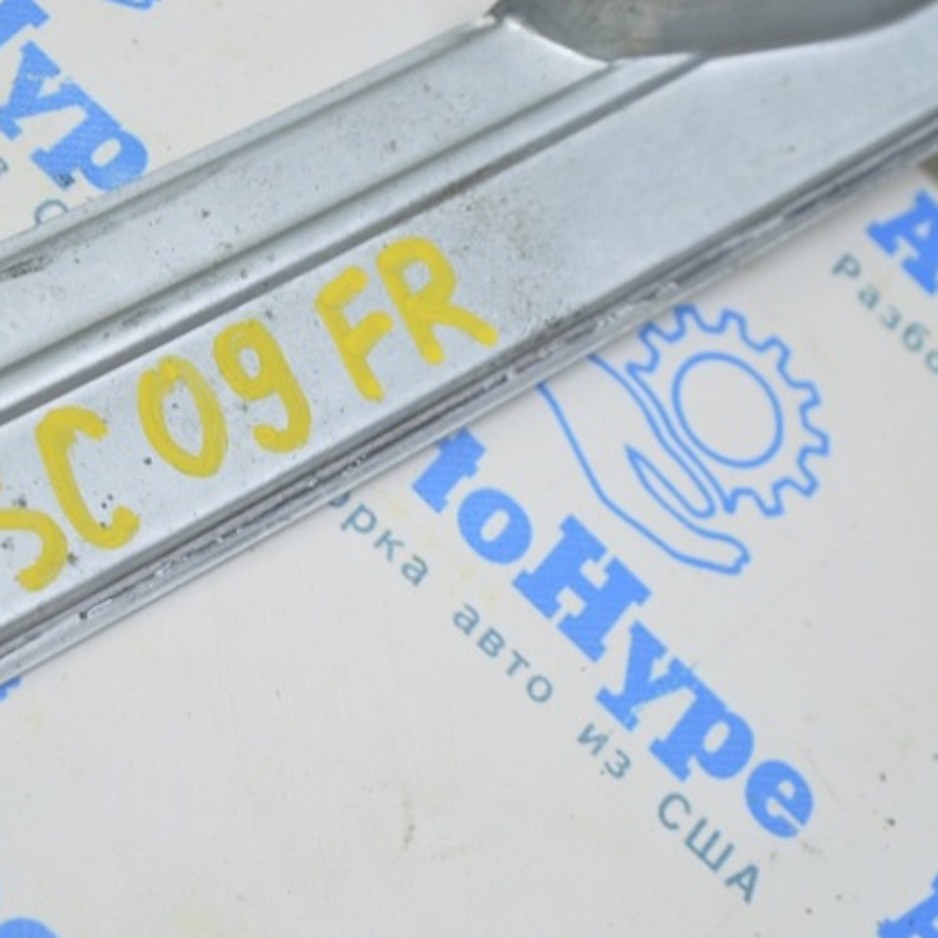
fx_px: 3096
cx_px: 237
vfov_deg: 17.2
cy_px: 472
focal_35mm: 101
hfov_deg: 17.1
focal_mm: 52
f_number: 5.6
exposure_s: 1/20
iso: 400
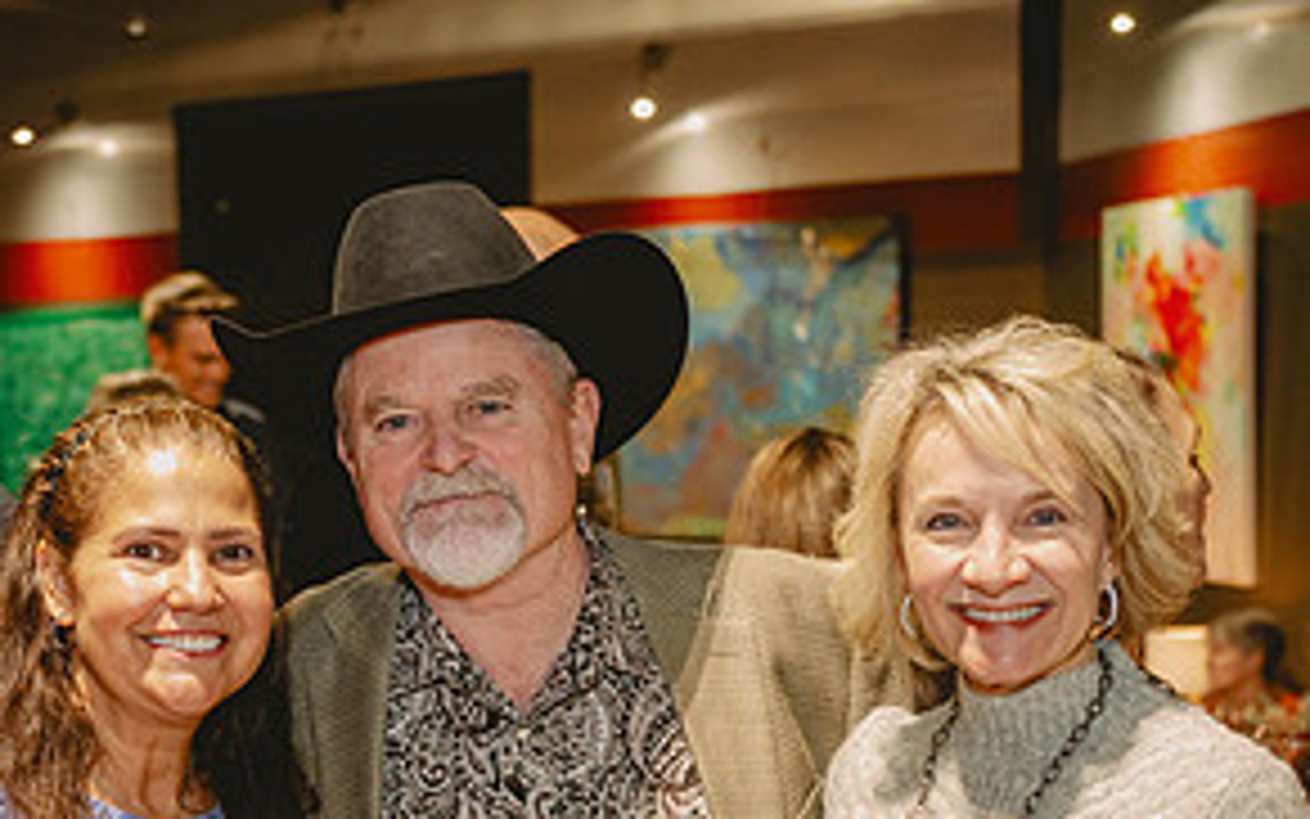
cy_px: 810
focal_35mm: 68
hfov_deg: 30.2
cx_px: 563
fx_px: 2428
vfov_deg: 18.7
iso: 2000
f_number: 2.8
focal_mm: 33.5
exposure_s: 1/200
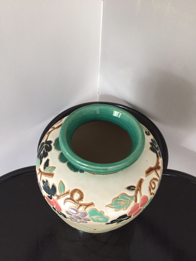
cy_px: 130
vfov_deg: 61.7
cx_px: 98
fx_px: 219
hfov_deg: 48.2
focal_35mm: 29
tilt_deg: -47.8
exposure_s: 1/25
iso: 250
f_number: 2.2
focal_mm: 4.15
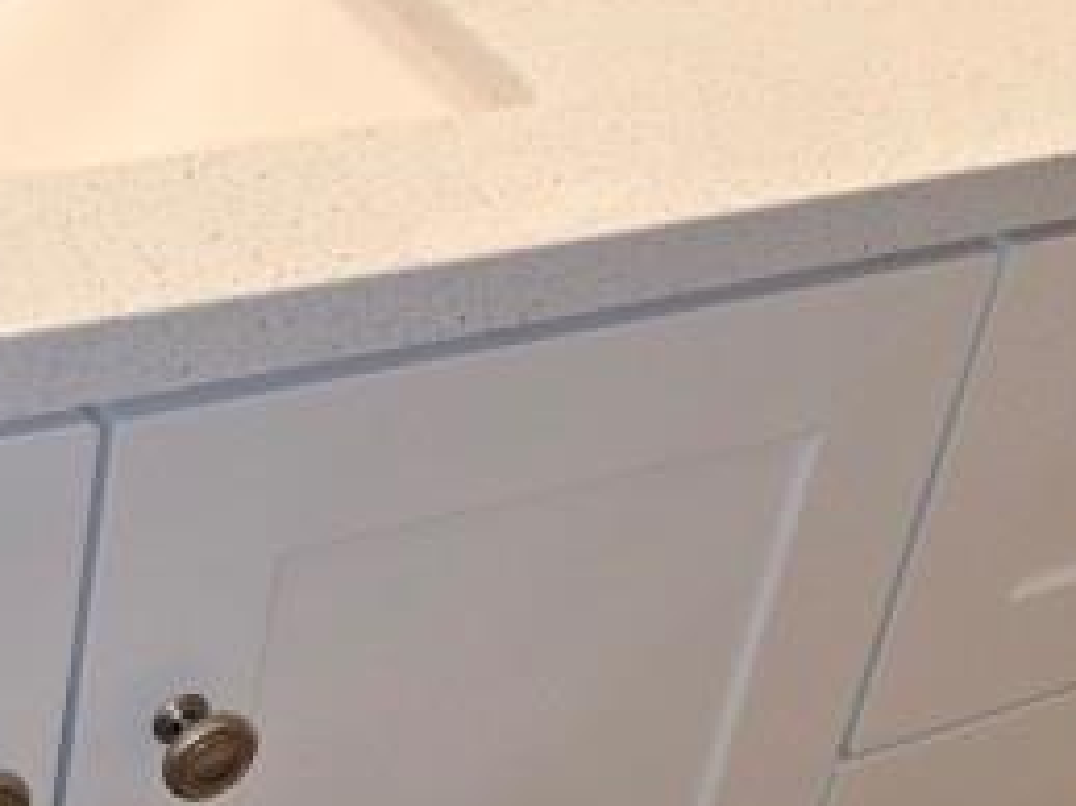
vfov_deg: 16.2
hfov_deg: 21.5
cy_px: 511
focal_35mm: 91
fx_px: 2827
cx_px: 598
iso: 40
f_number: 1.8
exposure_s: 1/60
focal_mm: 5.4
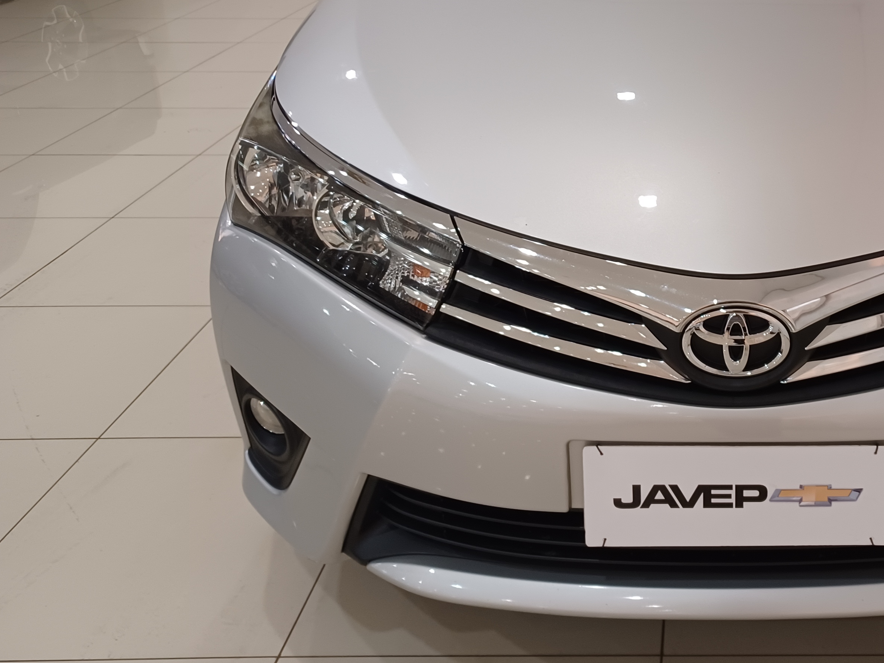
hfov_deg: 42.3
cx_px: 737
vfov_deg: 33.6
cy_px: 156
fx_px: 1073
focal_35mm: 42
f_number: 1.8
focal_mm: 4.6
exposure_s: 1/40
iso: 250
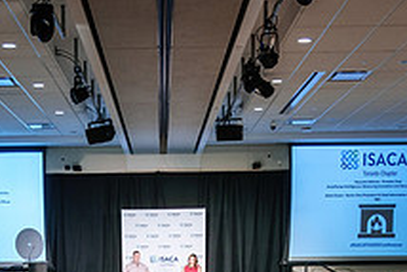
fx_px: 735
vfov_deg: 19.2
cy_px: 364
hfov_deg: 30.7
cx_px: 141
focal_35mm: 65
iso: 800
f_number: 2.8
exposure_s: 1/60
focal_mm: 16
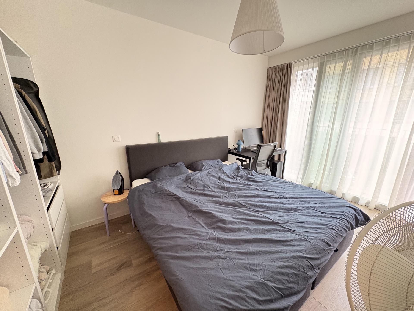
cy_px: 156
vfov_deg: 85.7
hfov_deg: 102.1
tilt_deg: -14.1
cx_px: 207
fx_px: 167
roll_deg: +0.2
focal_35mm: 14
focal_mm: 2.22
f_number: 2.2
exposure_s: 1/60
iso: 500
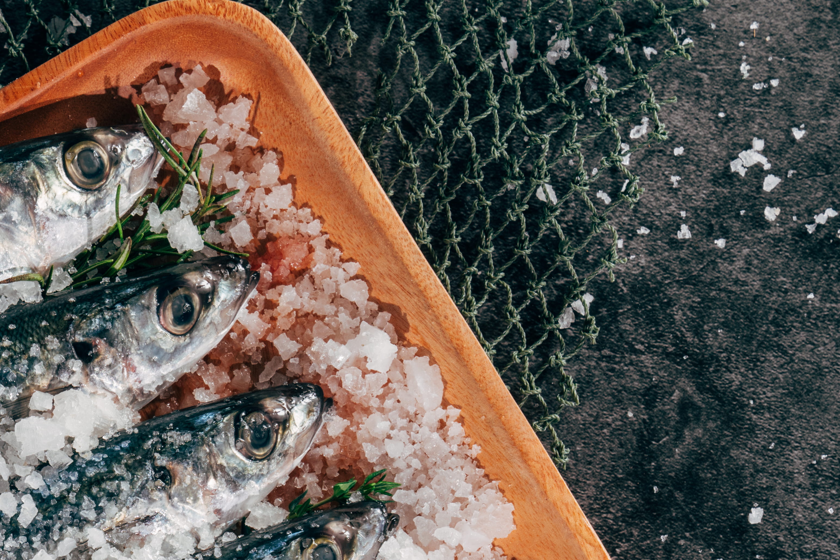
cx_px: -125
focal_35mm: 160
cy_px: 669
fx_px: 3734
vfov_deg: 8.5
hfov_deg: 12.6
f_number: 9
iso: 320
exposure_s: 1/200
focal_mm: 62
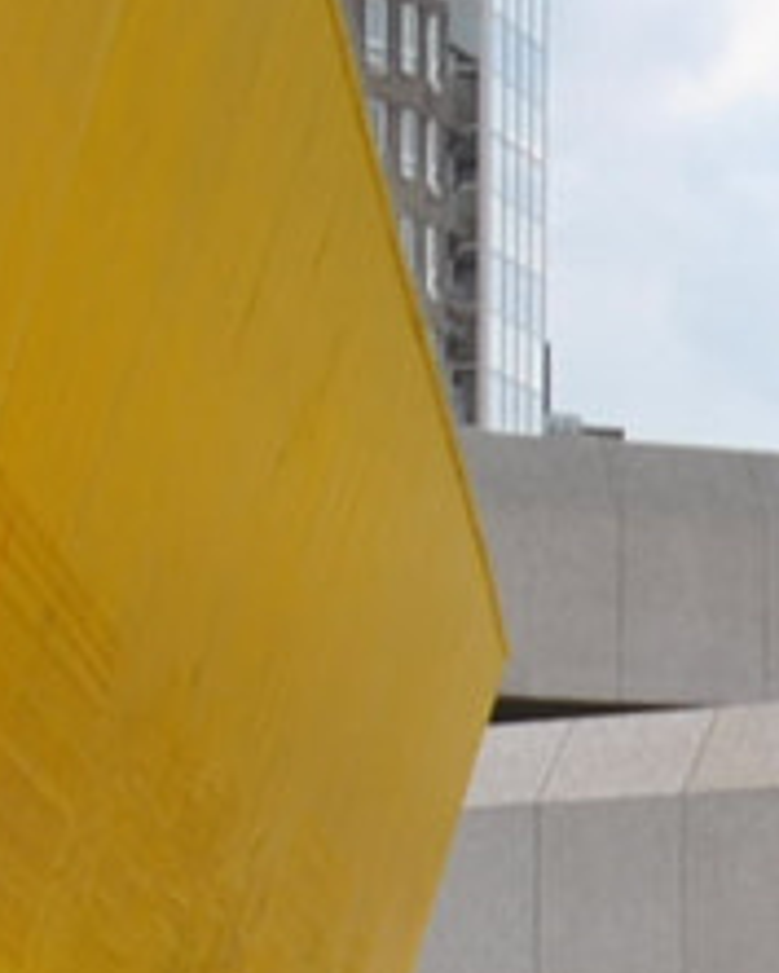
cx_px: 1171
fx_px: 7901
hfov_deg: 5.6
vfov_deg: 7.0
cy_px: 852
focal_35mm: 274
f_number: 8
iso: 100
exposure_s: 1/250
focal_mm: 21
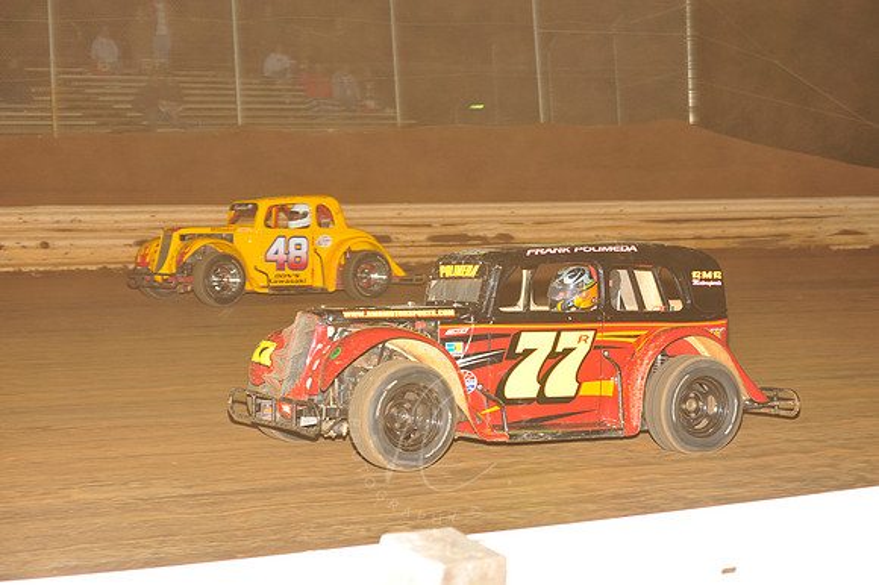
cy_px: 292
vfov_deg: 17.0
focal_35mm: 80
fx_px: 1952
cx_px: 440
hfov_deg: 25.4
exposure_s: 1/250
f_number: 6.3
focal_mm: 80
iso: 800
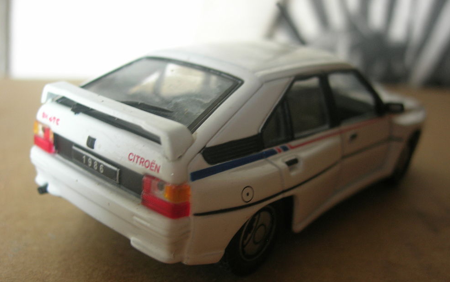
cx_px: 228
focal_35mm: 41
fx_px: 503
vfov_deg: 31.2
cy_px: 165
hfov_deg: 48.2
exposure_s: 1/3.9
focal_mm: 7.8
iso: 85
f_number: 2.8
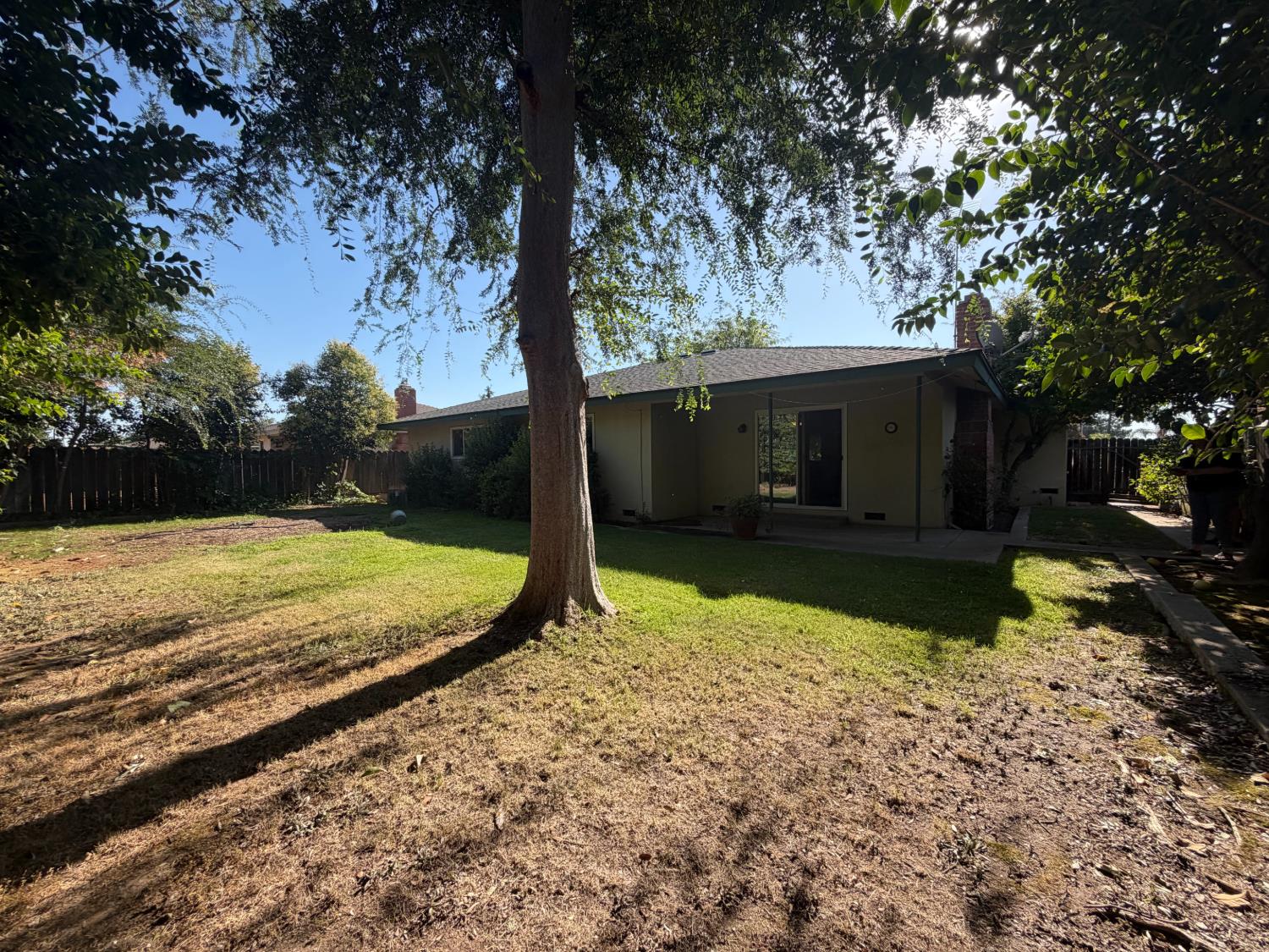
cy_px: 476
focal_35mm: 14
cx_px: 634
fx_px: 513
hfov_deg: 102.1
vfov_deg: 85.7
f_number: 2.2
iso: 40
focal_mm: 2.22
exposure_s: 1/770
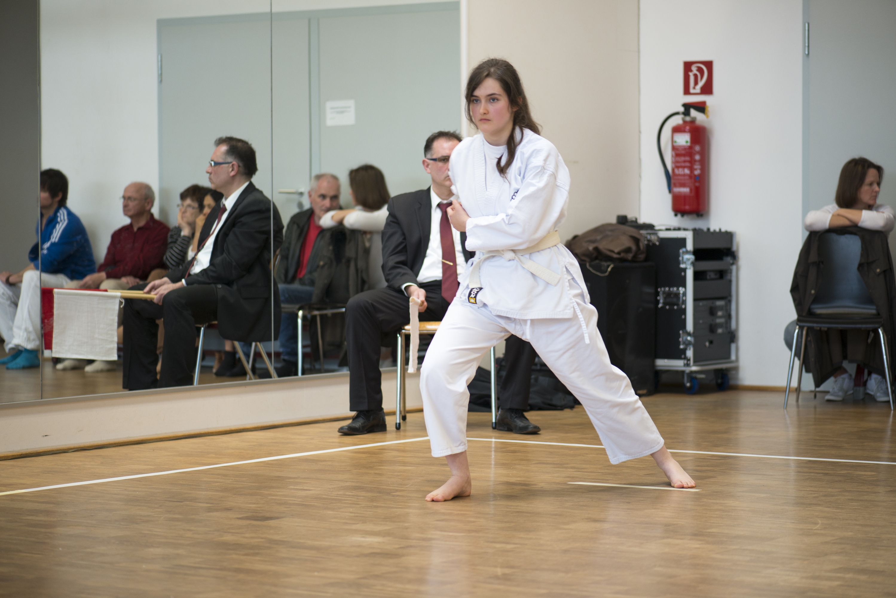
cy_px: 299
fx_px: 2614
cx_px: 448
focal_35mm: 105
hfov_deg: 19.5
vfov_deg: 13.0
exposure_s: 1/125
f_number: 2.8
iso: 450
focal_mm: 105
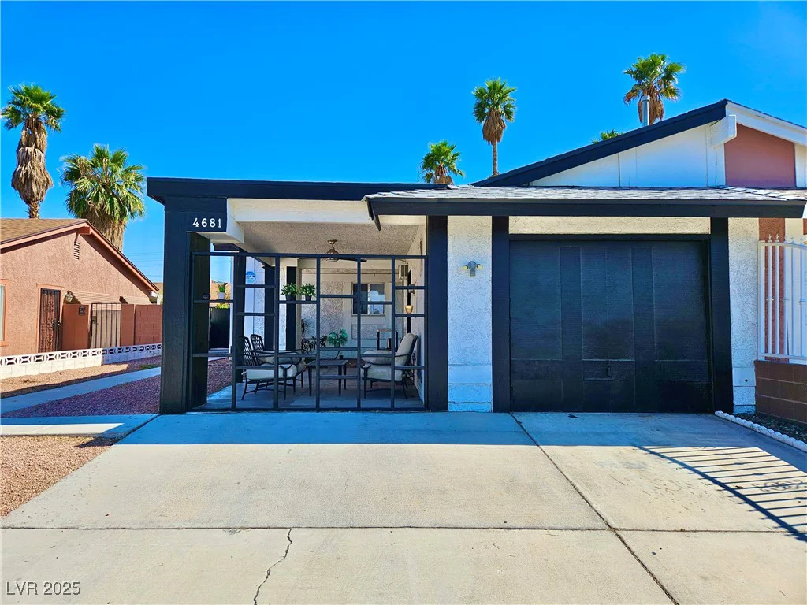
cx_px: 404
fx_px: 536
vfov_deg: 58.9
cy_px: 302
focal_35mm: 23
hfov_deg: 73.9
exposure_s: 1/1894
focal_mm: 5.4
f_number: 1.8
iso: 25
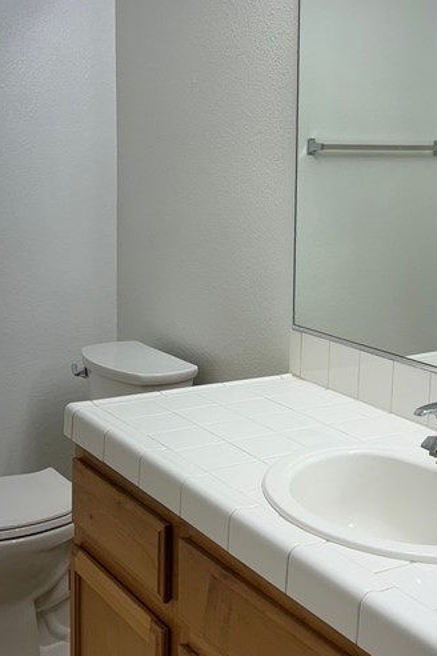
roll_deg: -0.6
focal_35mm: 52
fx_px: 947
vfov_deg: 38.0
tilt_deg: -7.0
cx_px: 284
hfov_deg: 25.9
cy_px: 261
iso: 80
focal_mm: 6.86
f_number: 1.78
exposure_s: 1/338
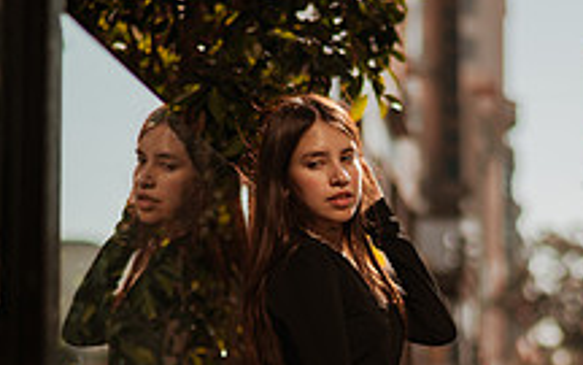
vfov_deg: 10.4
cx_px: 359
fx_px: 1954
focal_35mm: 123
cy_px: 468
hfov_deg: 16.9
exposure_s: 1/8000
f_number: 1.8
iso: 50
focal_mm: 58
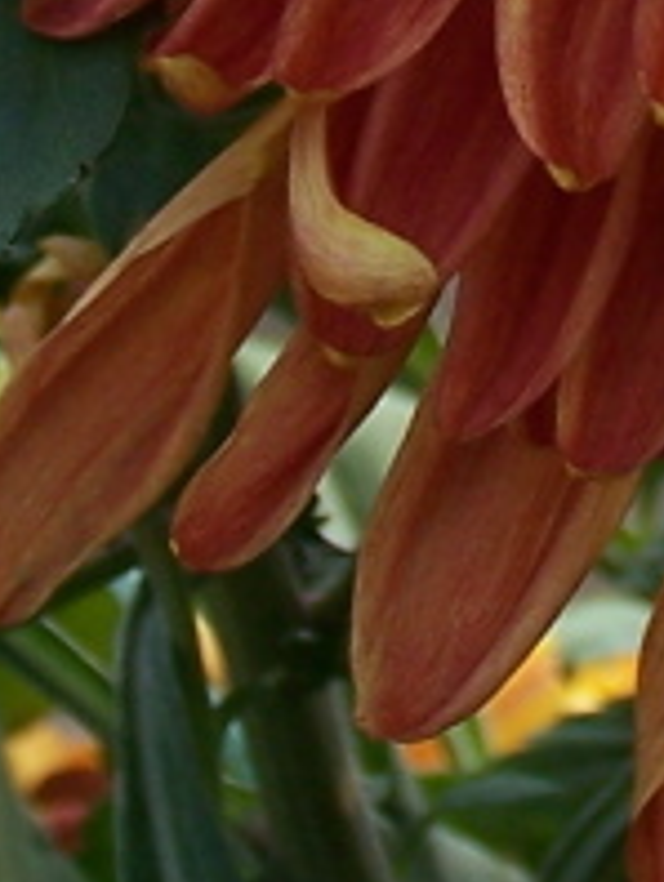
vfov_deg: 5.5
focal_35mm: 356
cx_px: 1132
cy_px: -539
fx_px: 9085
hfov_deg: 4.2
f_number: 3.2
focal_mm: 11.5
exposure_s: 1/160
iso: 80
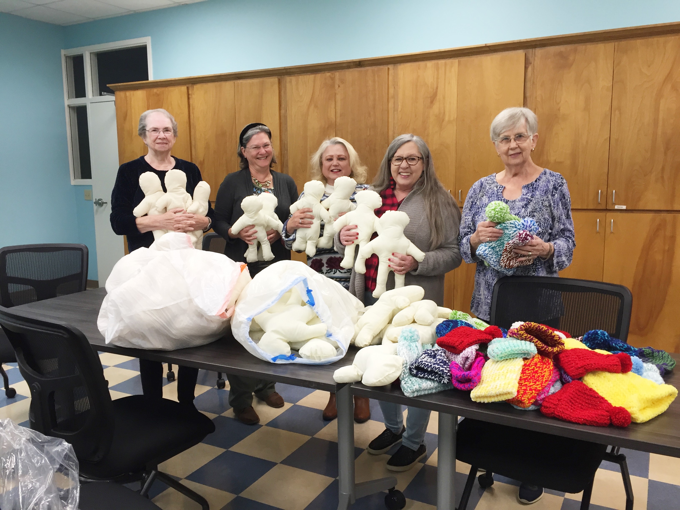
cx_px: 340
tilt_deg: -8.9
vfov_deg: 48.2
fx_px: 570
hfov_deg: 61.7
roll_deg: +0.2
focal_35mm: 29
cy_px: 255
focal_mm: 4.15
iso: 32
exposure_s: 1/33
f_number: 2.2
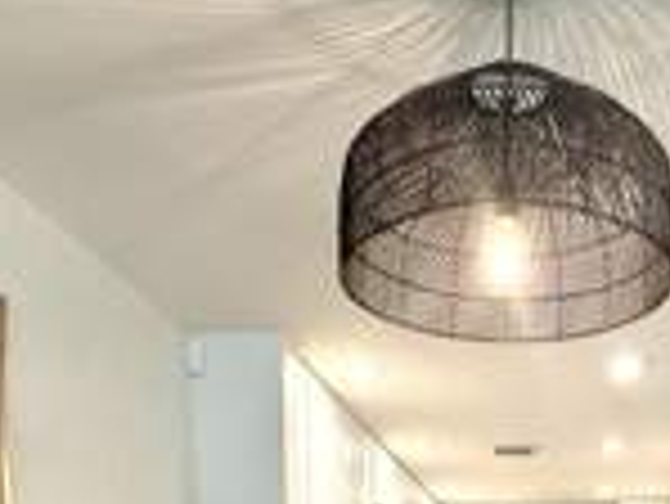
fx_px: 872
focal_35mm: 45
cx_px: 495
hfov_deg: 40.9
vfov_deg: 24.9
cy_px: 754
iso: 320
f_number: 2.2
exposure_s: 1/120
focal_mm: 2.22
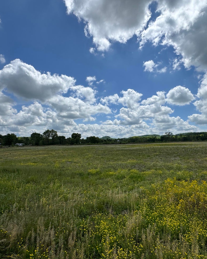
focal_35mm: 19
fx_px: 146
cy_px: 133
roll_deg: +0.0
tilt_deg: +4.3
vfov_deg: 83.3
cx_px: 106
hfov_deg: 70.8
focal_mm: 2.22
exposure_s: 1/3906
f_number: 2.2
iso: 32
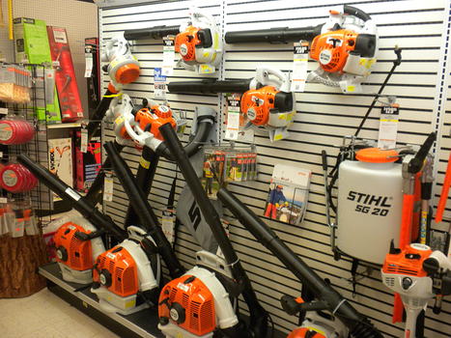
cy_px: 169
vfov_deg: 38.6
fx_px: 482
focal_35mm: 37
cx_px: 226
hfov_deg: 50.2
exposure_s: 1/58
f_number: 3.5
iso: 210
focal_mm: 6.6
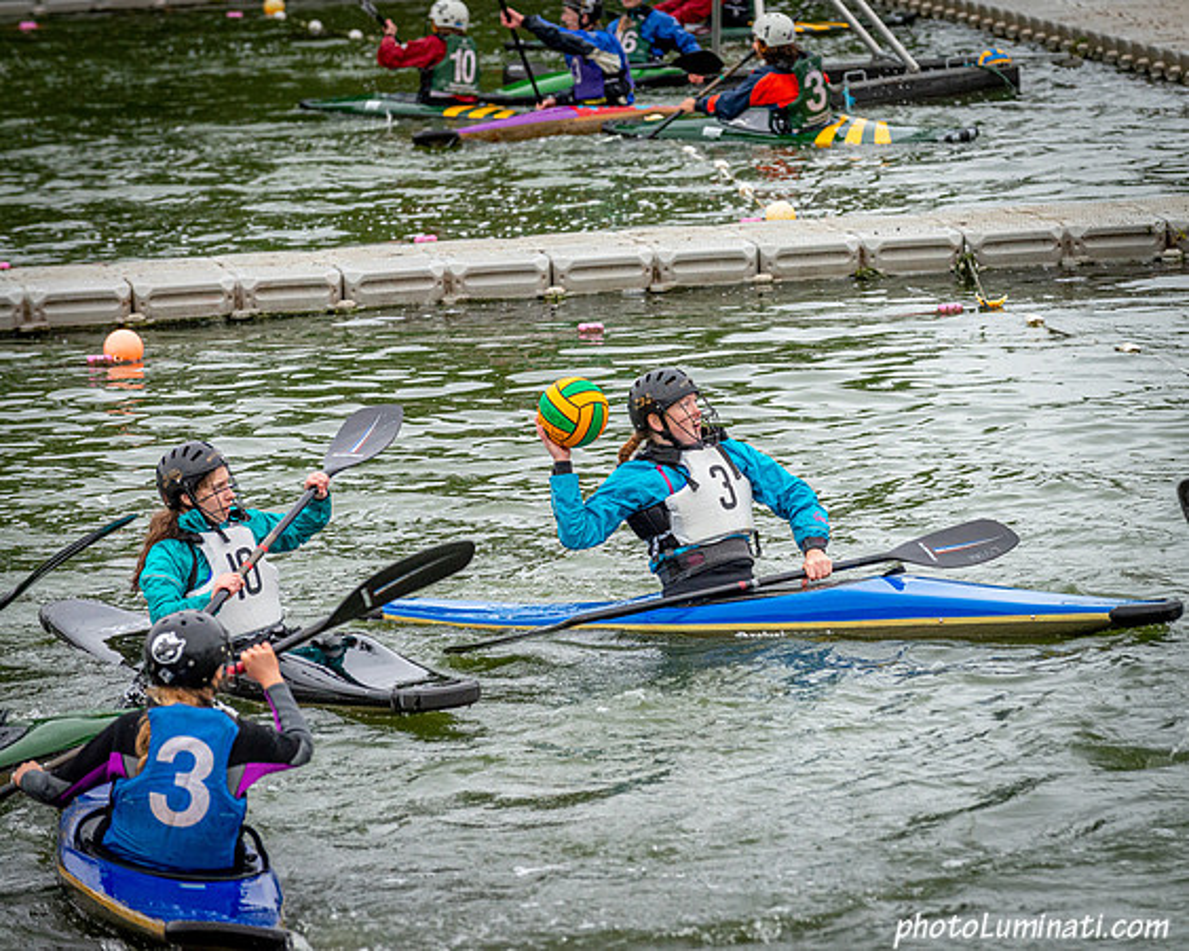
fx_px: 8181
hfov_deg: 8.3
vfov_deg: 6.6
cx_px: 736
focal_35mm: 233
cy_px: 467
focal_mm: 200
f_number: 5.6
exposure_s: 1/3200
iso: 2500
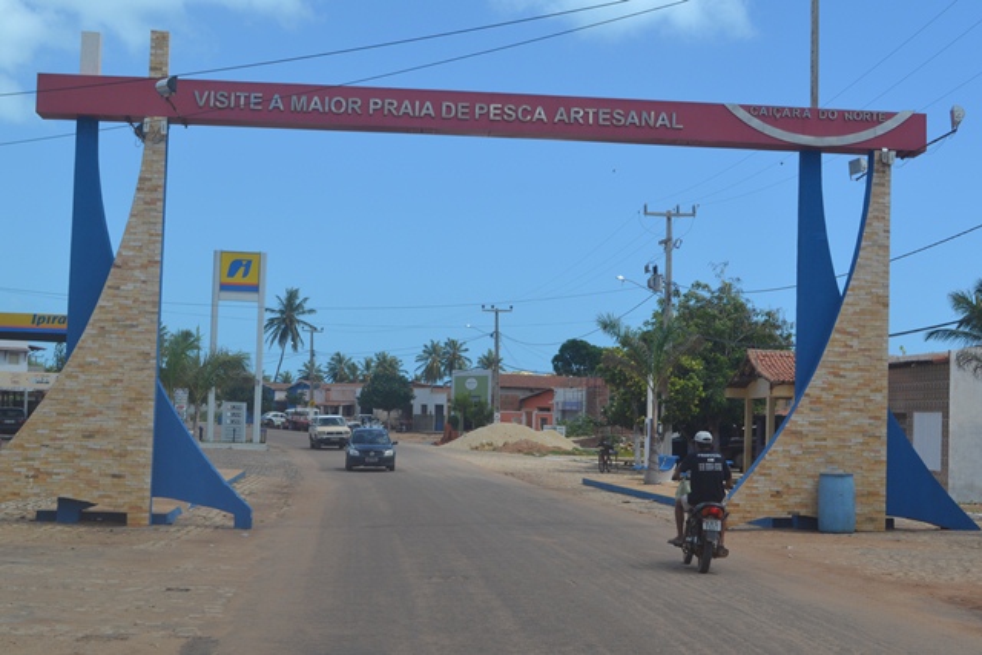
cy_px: 328
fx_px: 1473
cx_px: 491
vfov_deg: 25.1
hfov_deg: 36.9
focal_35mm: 54
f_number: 8
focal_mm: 36
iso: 100
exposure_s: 1/250
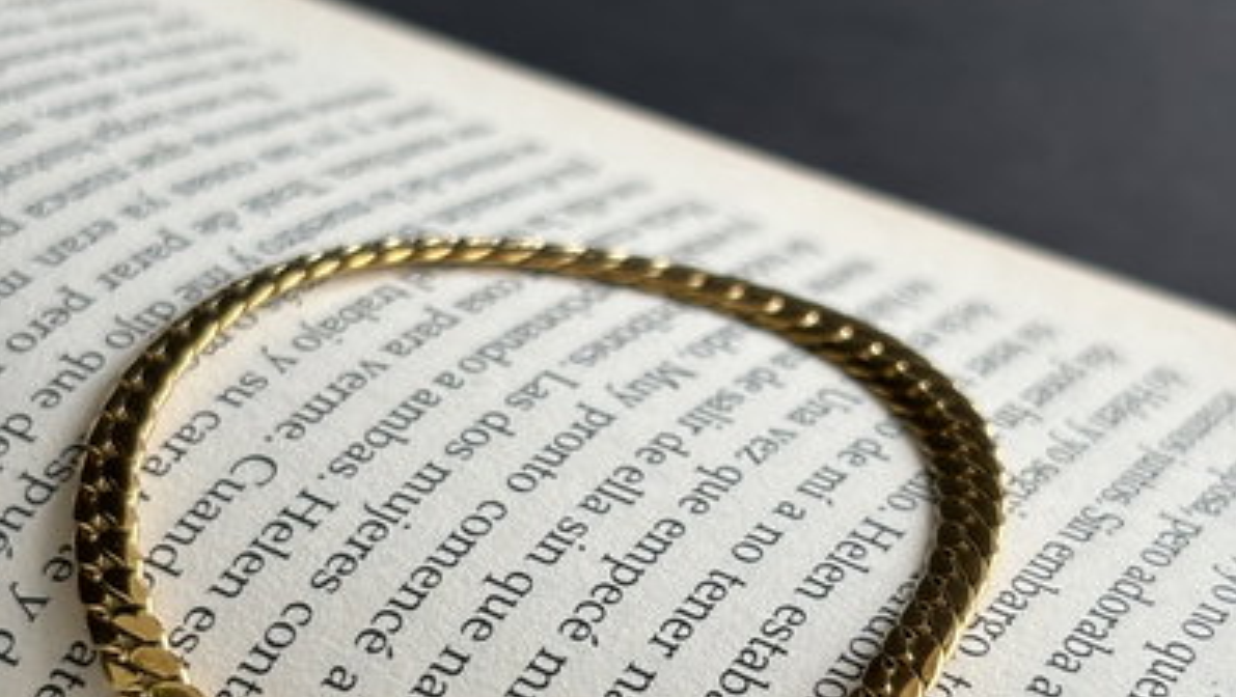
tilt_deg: -38.0
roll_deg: -5.8
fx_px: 2493
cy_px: 512
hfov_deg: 27.8
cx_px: 620
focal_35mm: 76
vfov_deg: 15.9
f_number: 1.6
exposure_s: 1/145
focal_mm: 5.96
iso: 32
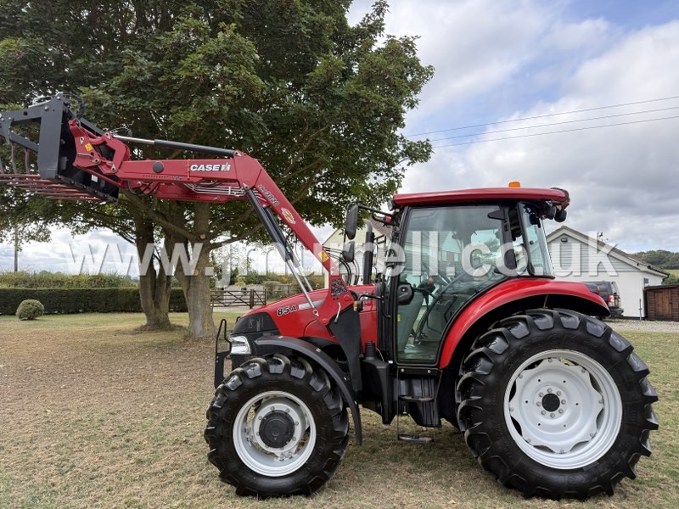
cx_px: 340
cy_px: 254
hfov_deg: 71.6
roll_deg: -1.0
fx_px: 471
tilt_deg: +3.9
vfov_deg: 56.8
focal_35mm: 24
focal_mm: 6.76
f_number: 1.78
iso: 100
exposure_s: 1/796
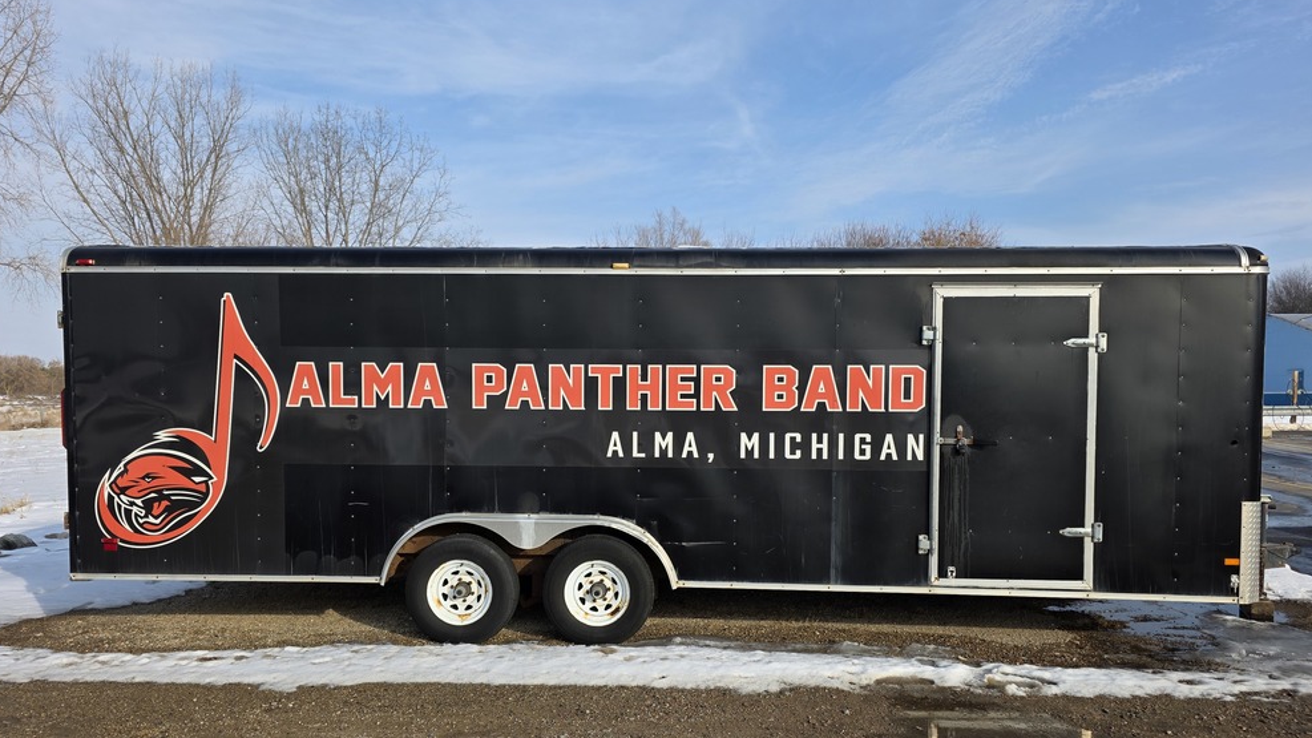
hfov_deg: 71.9
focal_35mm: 26
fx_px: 904
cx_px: 641
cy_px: 440
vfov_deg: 44.2
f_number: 1.7
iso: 80
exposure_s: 1/5447
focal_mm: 6.3
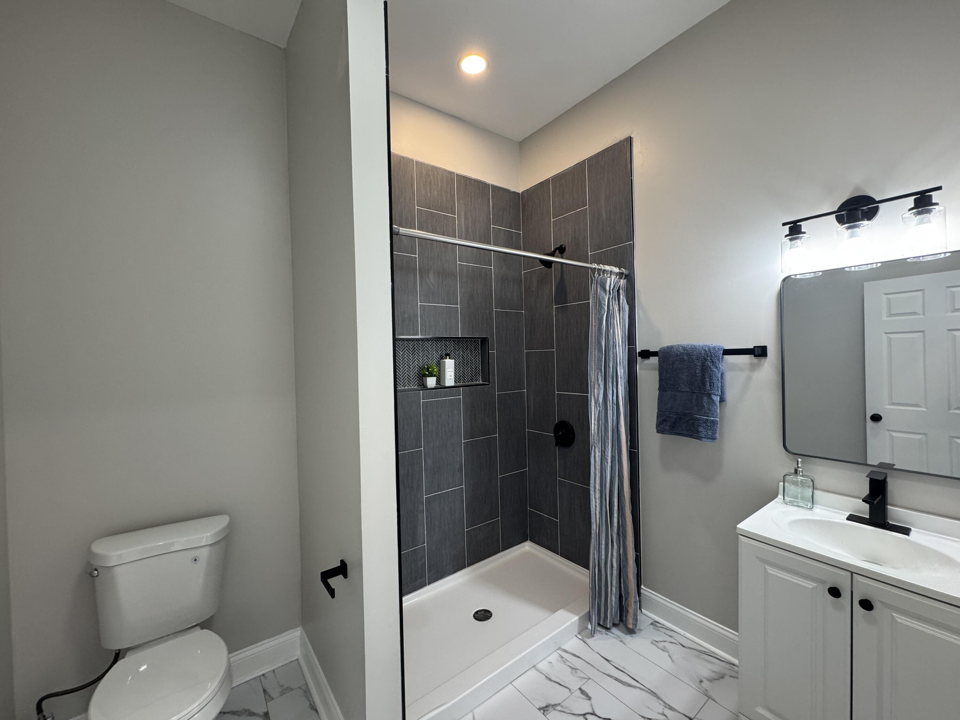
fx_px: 388
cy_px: 360
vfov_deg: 85.7
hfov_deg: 102.1
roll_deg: +1.3
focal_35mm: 14
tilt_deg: -1.4
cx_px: 480
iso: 200
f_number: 2.2
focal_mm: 2.22
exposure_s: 1/60
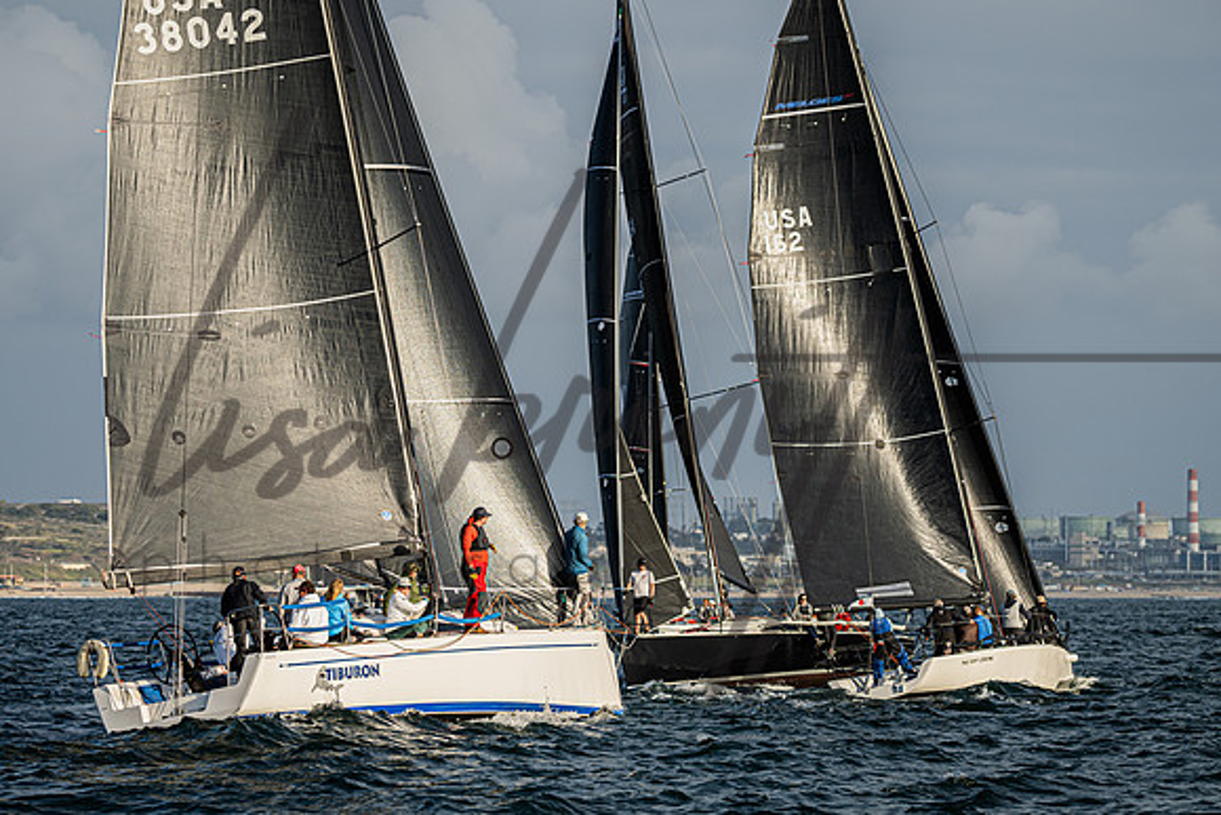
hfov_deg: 9.3
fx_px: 7541
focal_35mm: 222
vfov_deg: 6.2
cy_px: 410
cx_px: 660
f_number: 4.8
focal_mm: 170
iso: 90
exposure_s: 1/1000
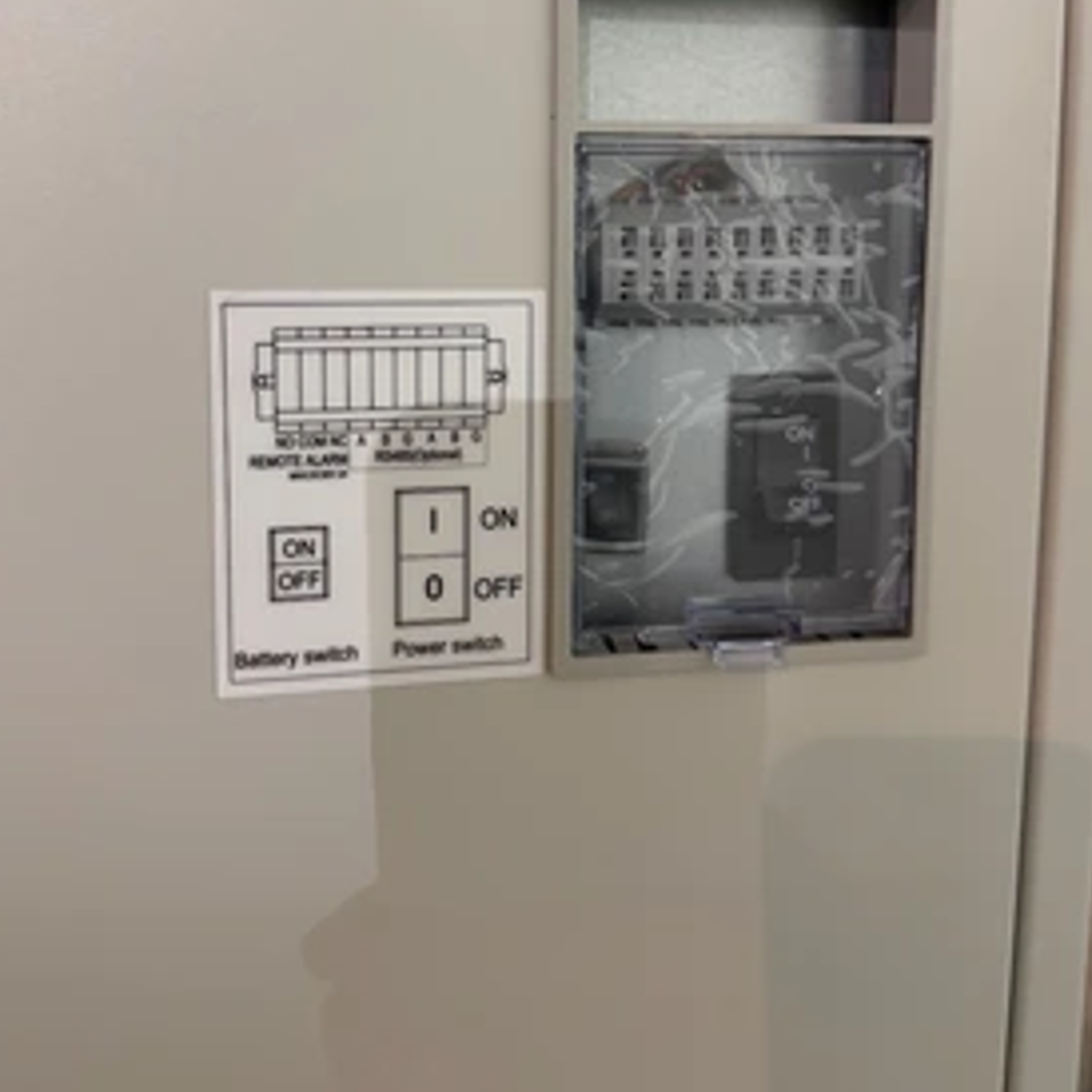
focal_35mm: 31
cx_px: 542
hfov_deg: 52.5
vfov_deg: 51.5
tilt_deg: -6.0
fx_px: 1106
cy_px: 359
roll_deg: -0.3
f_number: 1.78
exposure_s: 1/60
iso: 320
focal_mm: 6.76
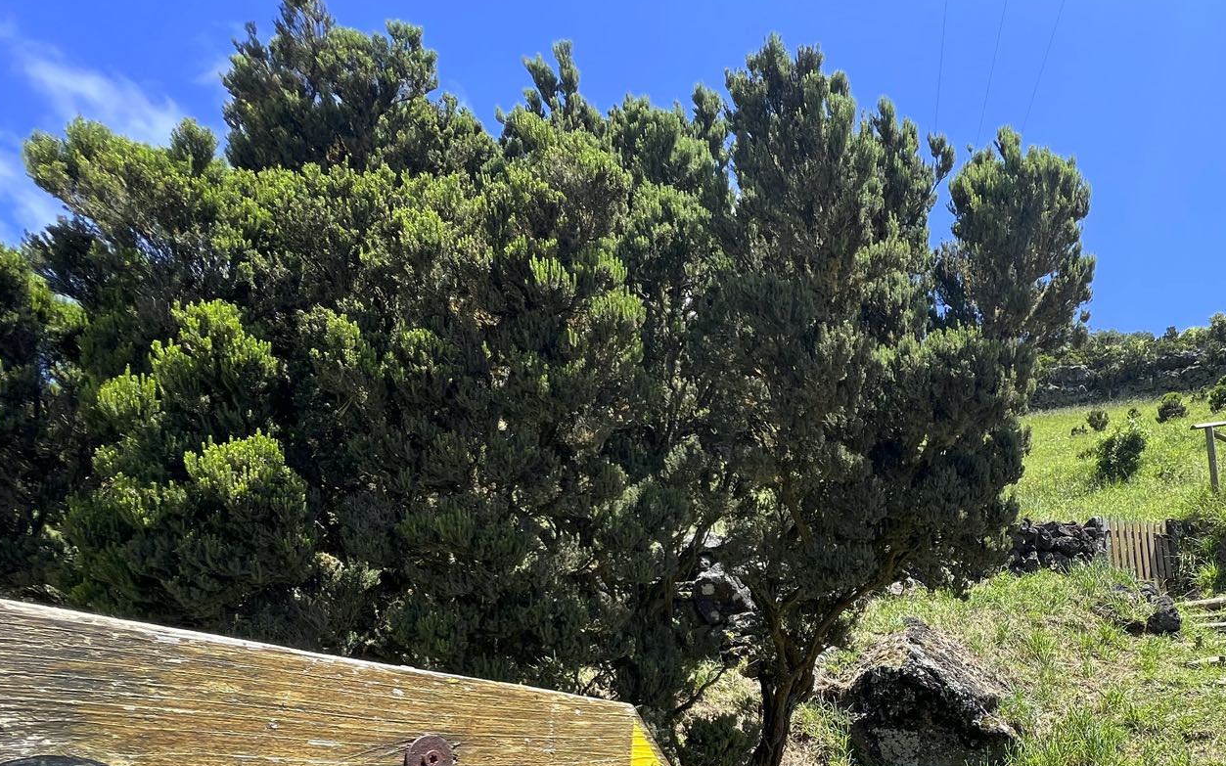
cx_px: 877
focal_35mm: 22
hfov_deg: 75.4
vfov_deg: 49.1
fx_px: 735
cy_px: 691
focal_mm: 1.57
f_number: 1.8
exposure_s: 1/608
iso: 32
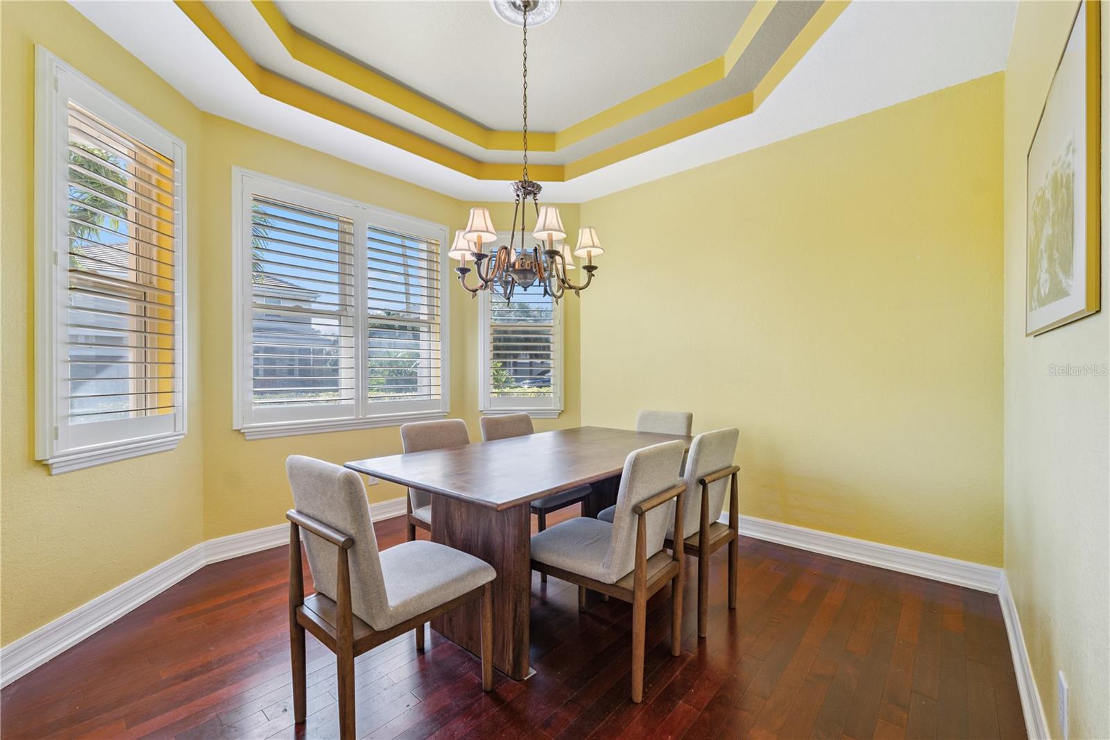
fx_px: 432
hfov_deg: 104.3
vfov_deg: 81.2
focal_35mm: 14
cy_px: 370
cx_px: 555
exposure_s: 1/80
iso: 400
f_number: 8
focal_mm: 14
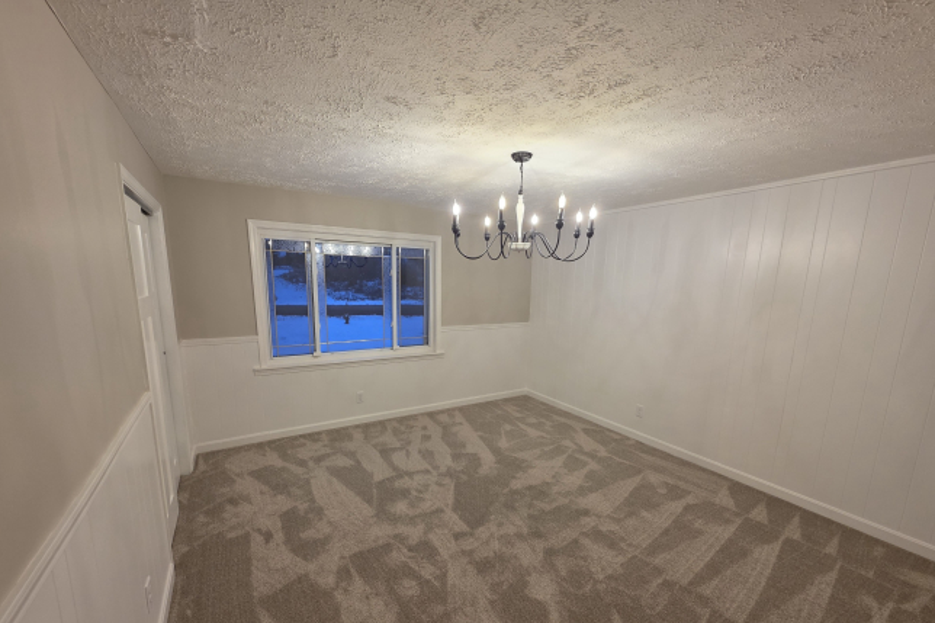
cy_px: 349
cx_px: 474
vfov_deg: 80.8
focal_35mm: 14
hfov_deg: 104.3
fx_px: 363
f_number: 1.9
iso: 160
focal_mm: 2.2
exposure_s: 1/60
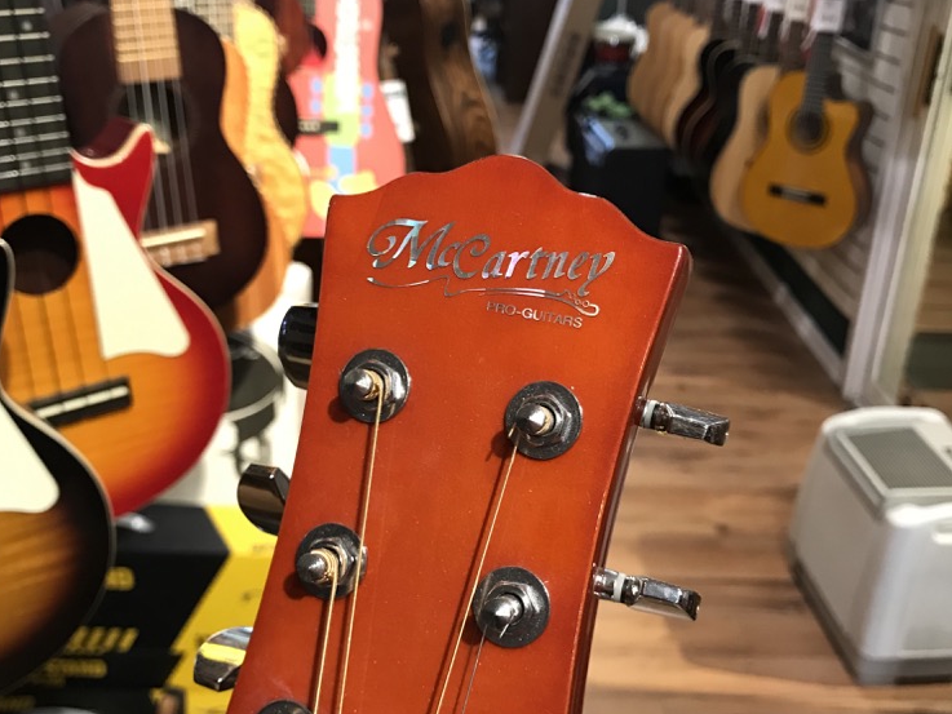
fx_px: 1045
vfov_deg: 37.6
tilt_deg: -25.8
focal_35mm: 38
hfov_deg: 49.0
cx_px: 469
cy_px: 433
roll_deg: -2.9
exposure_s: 1/15
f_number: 1.8
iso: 64
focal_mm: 3.99
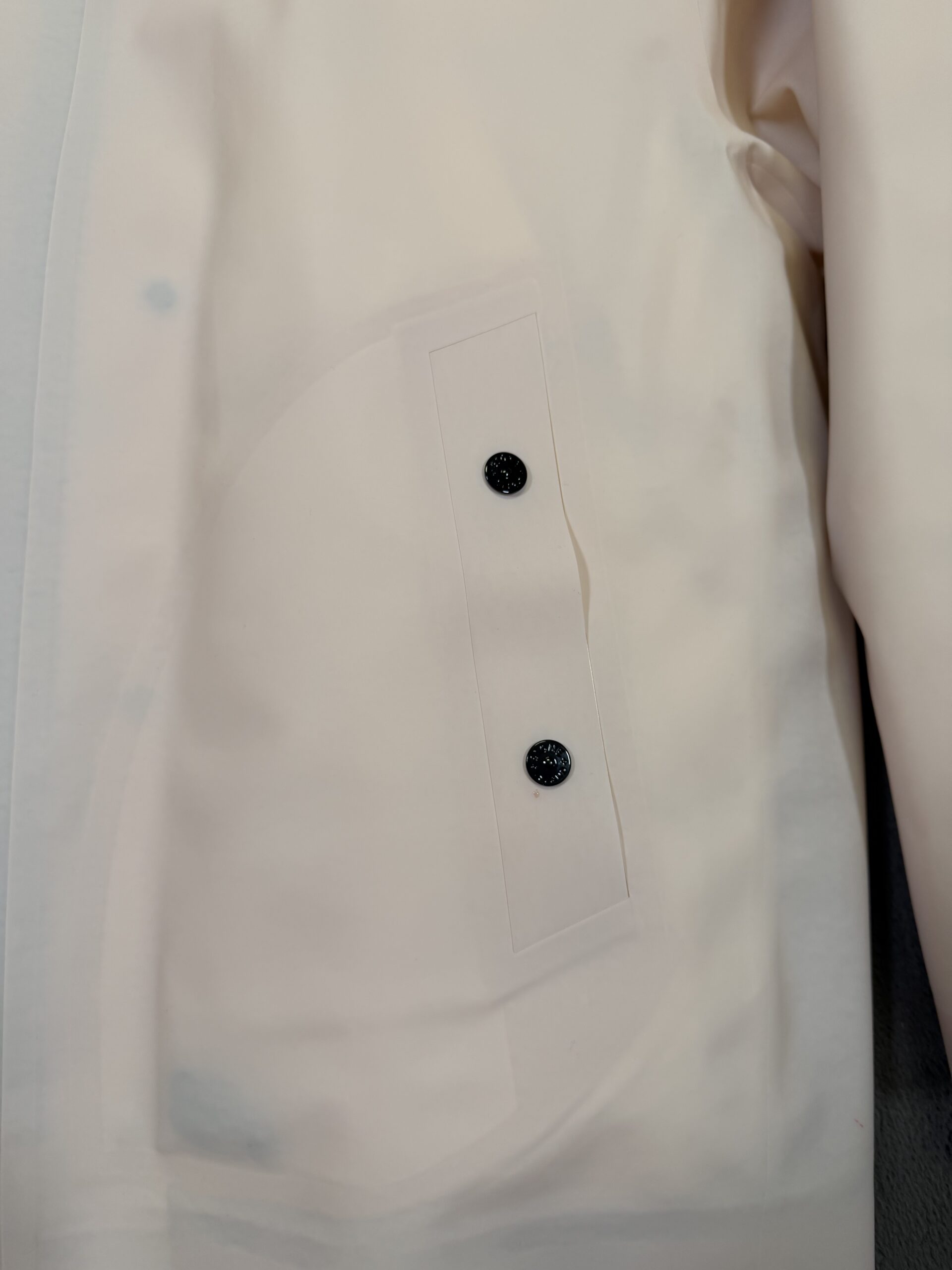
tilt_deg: -82.4
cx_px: 476
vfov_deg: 71.6
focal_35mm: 24
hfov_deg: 56.8
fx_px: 880
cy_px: 635
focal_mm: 6.76
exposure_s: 1/116
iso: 100
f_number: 1.78
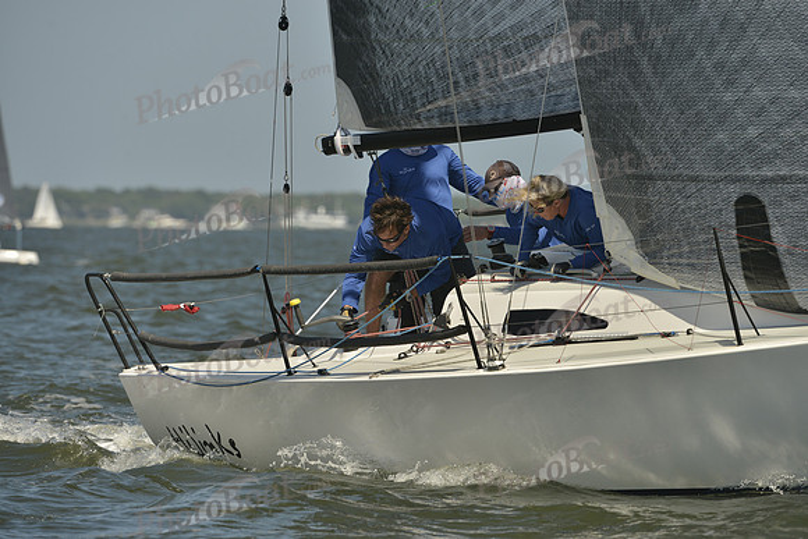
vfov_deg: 3.9
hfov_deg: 5.9
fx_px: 7857
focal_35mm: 350
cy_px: 270
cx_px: 404
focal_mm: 350
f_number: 8
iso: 280
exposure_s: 1/1600
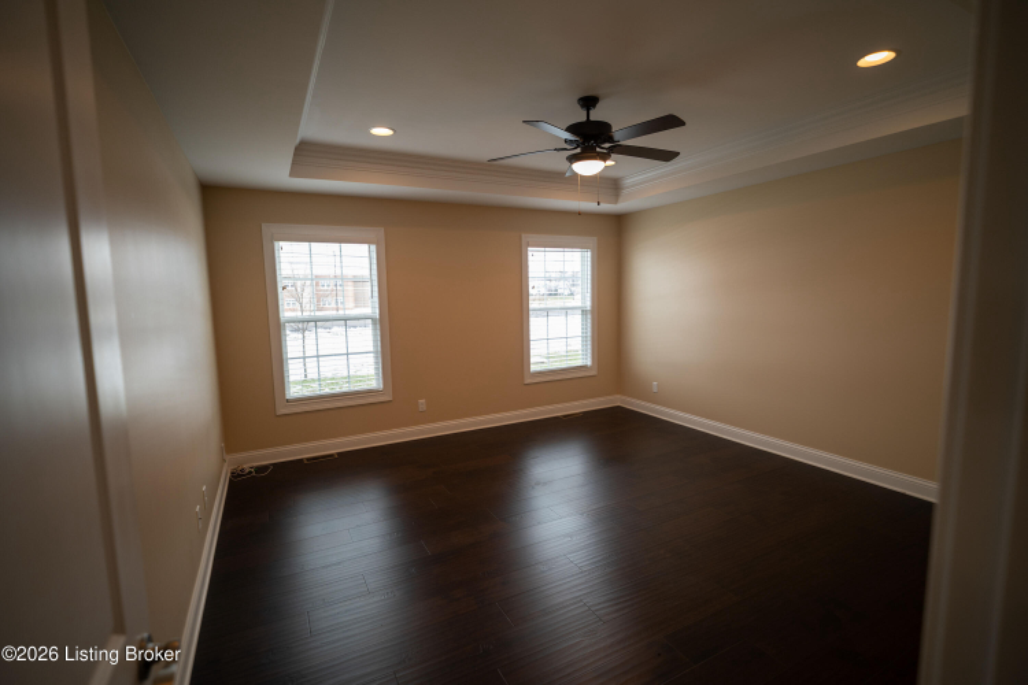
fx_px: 457
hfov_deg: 96.7
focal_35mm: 16
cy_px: 342
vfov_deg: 73.7
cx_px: 514
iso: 100
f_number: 1.8
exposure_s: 1/80
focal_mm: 16
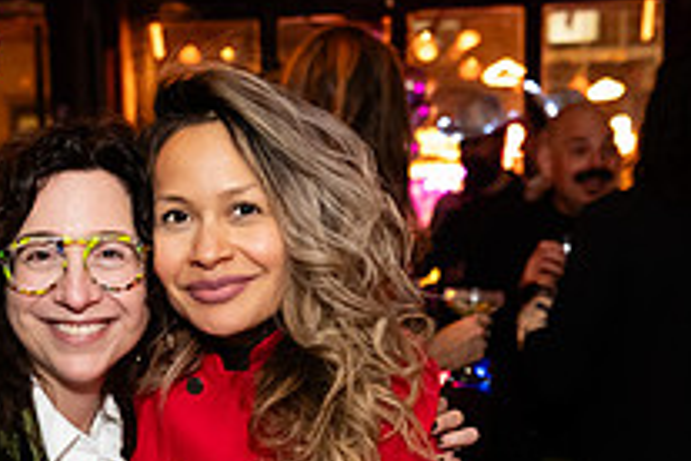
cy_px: 456
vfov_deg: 18.9
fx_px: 1344
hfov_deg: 28.2
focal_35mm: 70
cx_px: 126
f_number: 2.8
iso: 3200
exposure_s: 1/100
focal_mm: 24
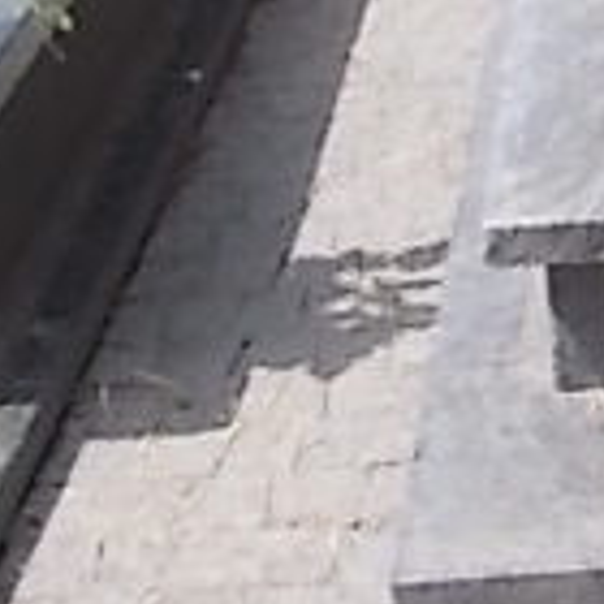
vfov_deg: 16.1
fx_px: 2073
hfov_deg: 15.2
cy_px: -73
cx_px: 932
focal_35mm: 105
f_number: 3.2
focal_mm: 4.6
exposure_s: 1/500
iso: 80
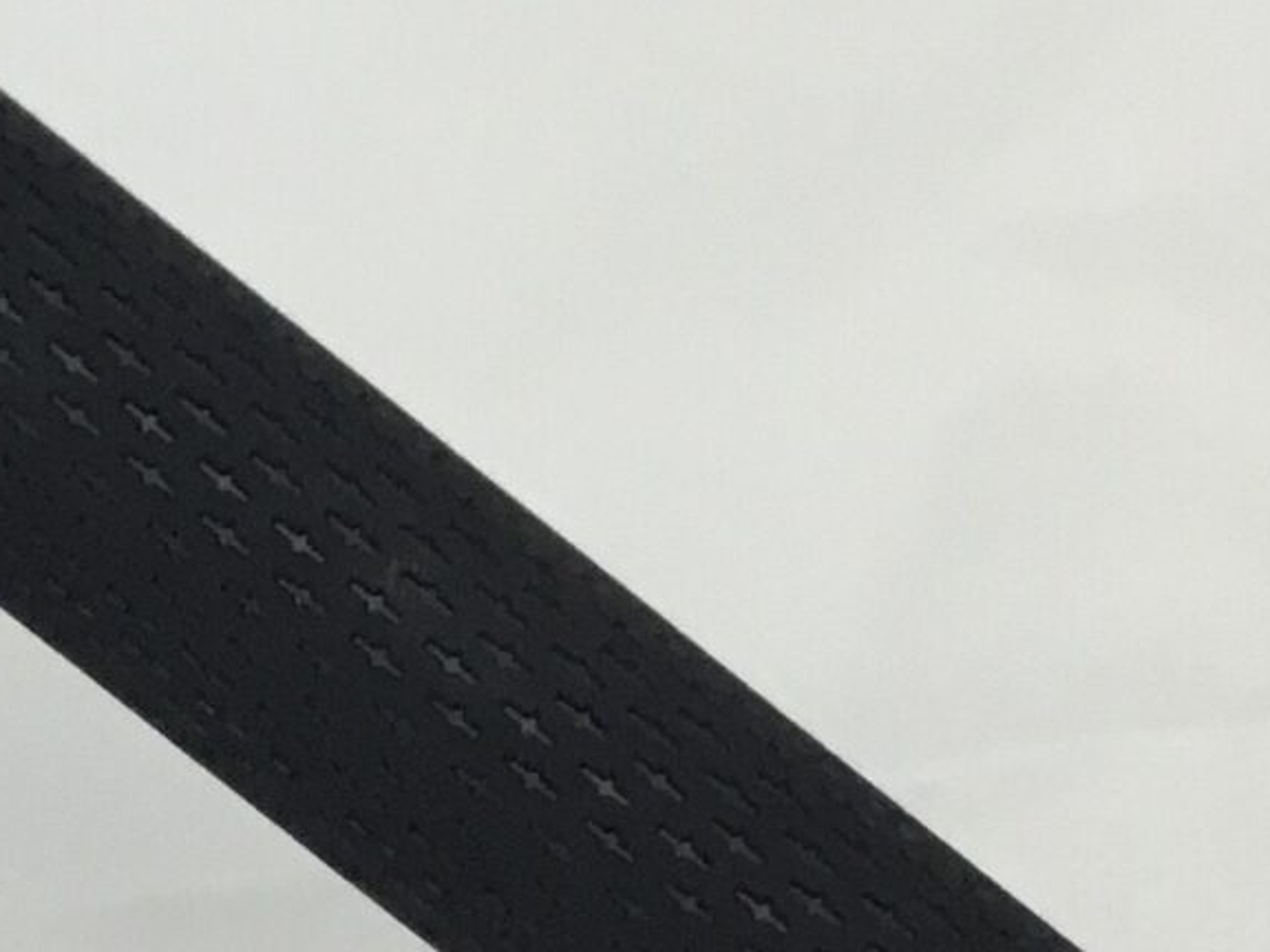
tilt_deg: -62.4
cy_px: 634
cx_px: 150
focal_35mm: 138
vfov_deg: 10.7
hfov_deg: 14.2
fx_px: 5062
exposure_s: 1/33
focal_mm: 3.3
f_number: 2.4
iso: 32
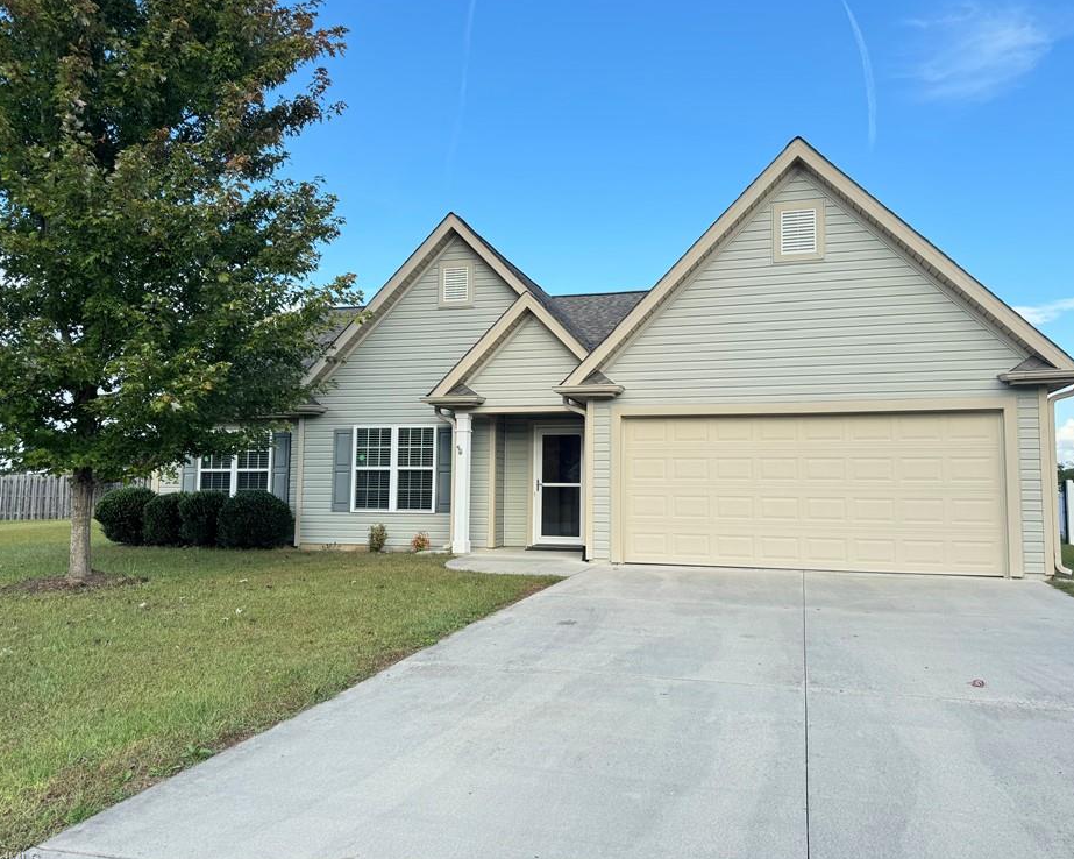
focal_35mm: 26
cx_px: 552
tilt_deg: +5.0
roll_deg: -0.5
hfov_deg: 66.0
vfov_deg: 54.9
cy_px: 423
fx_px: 826
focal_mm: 6.76
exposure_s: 1/700
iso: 80
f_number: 1.78
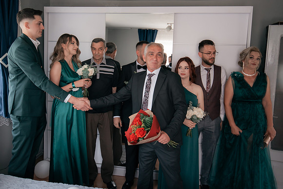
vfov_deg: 43.7
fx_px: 235
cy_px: 89
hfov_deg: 62.0
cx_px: 129
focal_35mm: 30
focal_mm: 24
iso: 1250
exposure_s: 1/250
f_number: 2.8
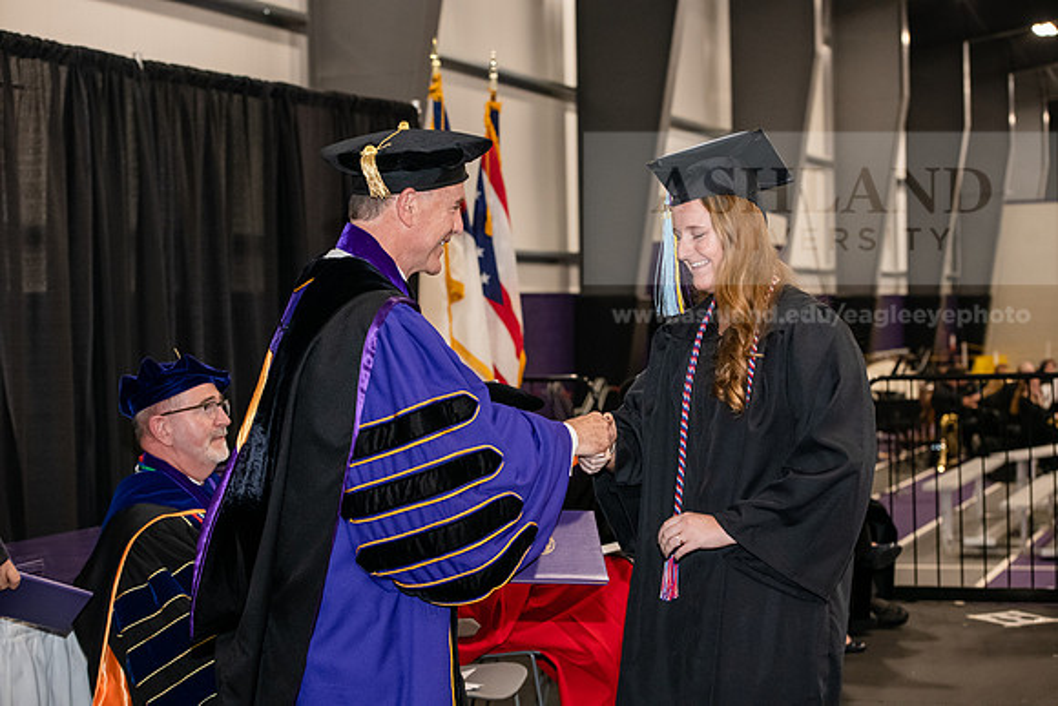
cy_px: 353
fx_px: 2058
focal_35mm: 70
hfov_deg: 28.8
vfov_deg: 19.5
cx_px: 529
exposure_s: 1/200
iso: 2500
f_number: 5
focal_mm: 70
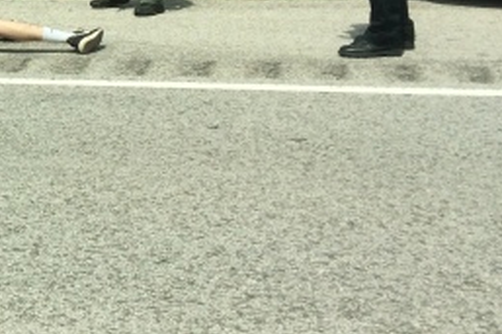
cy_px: -78
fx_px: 1310
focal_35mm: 94
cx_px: -223
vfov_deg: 14.1
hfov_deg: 19.3
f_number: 2.2
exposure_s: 1/2283
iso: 32
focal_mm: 4.15
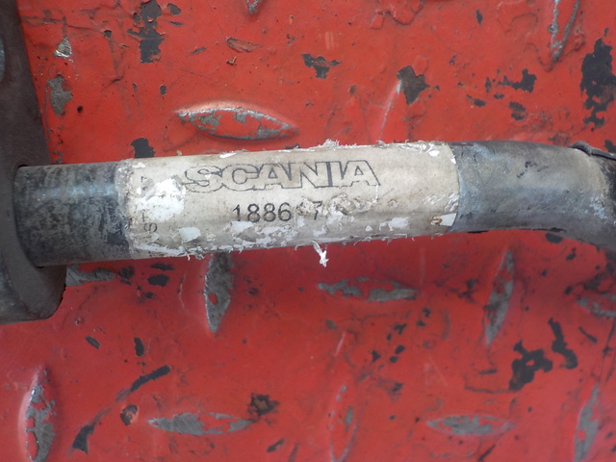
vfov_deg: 46.8
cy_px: 231
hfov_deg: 60.0
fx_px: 534
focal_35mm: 30
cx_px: 308
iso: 125
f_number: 3.3
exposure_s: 1/30
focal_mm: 4.1
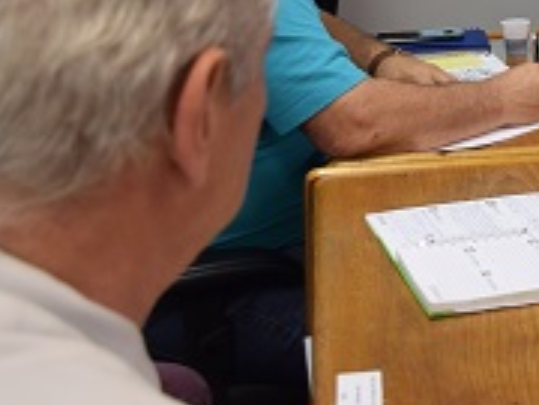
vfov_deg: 13.4
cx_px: 794
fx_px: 1651
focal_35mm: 106
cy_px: -153
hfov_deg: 16.9
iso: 100
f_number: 4
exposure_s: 1/13
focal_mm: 22
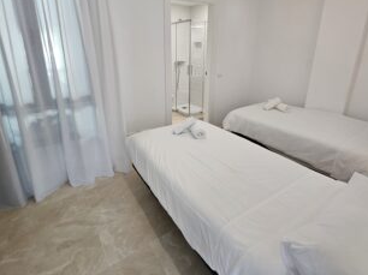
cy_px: 109
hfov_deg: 91.1
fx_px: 181
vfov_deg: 73.8
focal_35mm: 17
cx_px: 182
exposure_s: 1/50
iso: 200
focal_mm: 2.2
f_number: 2.2
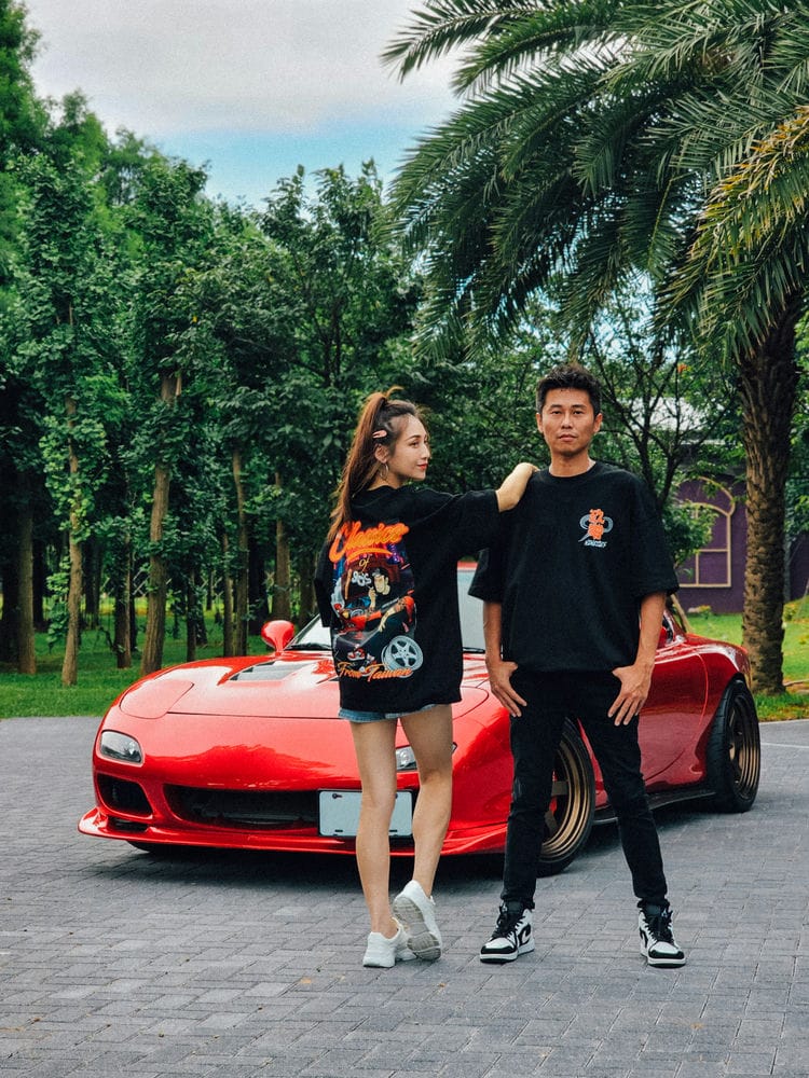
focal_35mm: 69
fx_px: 2150
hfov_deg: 21.3
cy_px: 539
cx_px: 404
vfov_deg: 28.2
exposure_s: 1/400
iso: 50
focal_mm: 7.9
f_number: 2.4
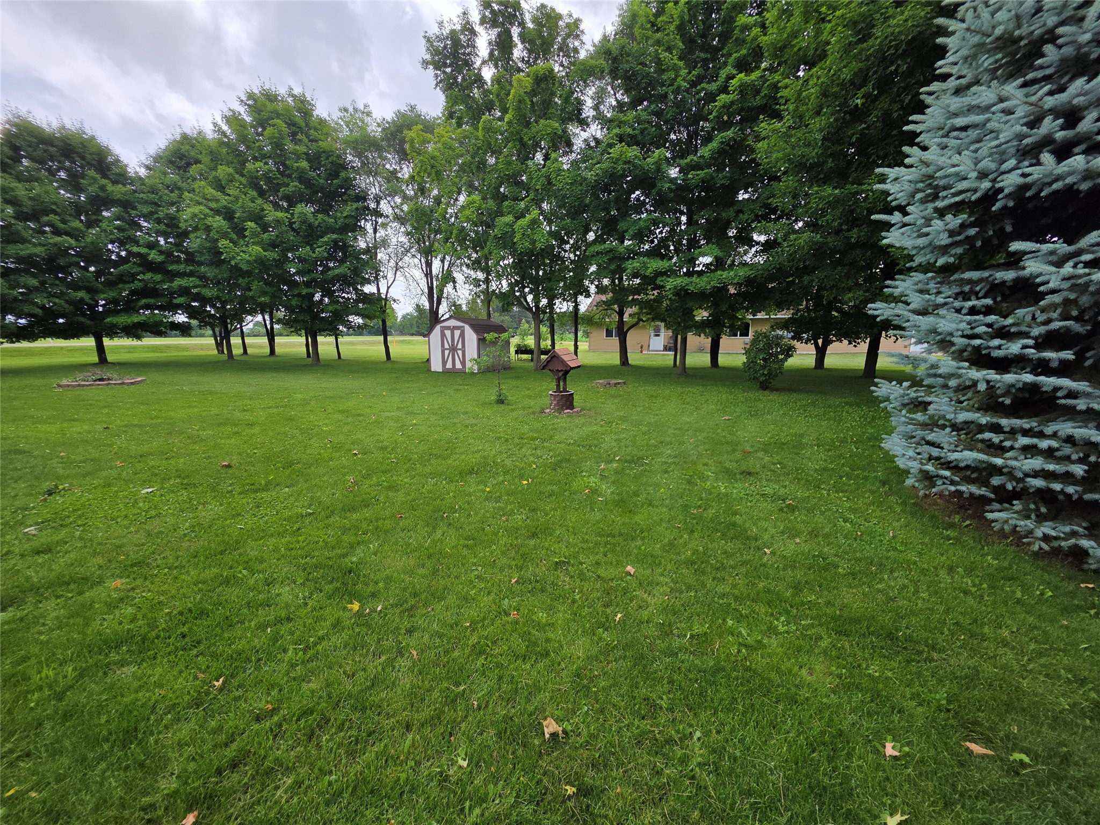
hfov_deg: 106.2
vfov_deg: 89.9
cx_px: 550
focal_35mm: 13
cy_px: 412
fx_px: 413
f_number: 1.9
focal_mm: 2.2
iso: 40
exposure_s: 1/1218
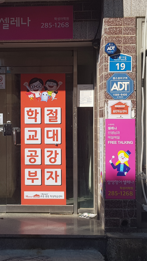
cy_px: 130
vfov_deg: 52.8
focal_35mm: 38
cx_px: 39
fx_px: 263
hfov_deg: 30.7
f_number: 1.7
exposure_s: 1/2712
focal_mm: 4.2
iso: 40
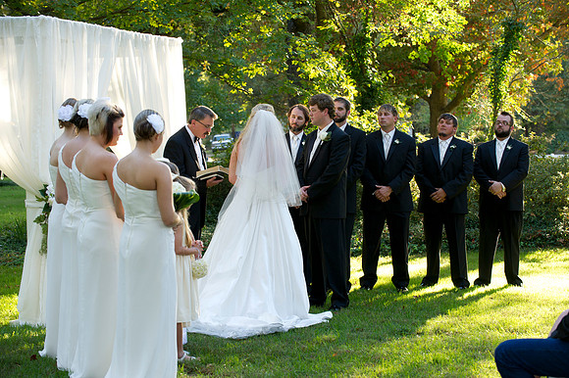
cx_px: 284
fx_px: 1501
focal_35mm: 95
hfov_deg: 21.5
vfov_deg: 14.4
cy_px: 189
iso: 500
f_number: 4.5
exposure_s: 1/100
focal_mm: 95
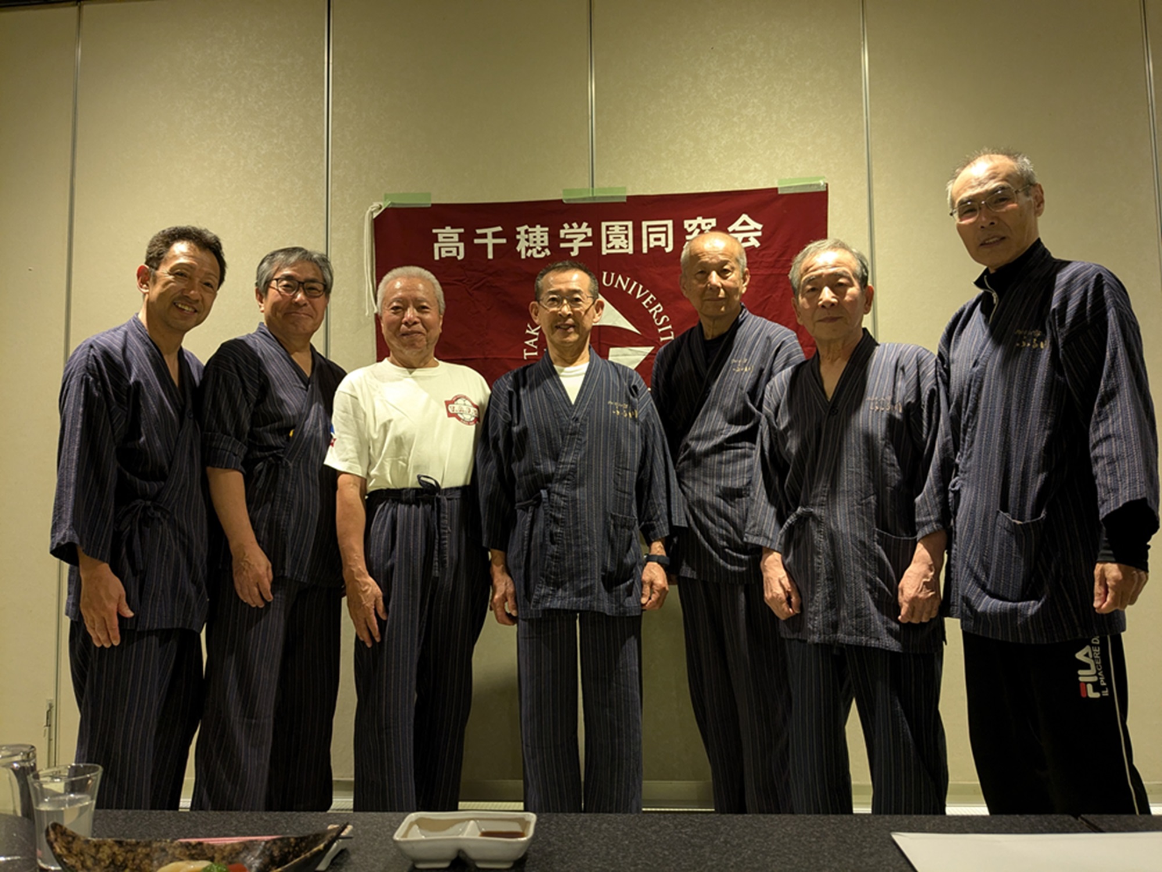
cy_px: 436
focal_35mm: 27
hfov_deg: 65.3
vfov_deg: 51.4
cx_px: 581
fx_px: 906
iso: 305
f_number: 1.73
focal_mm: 4.38
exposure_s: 1/25
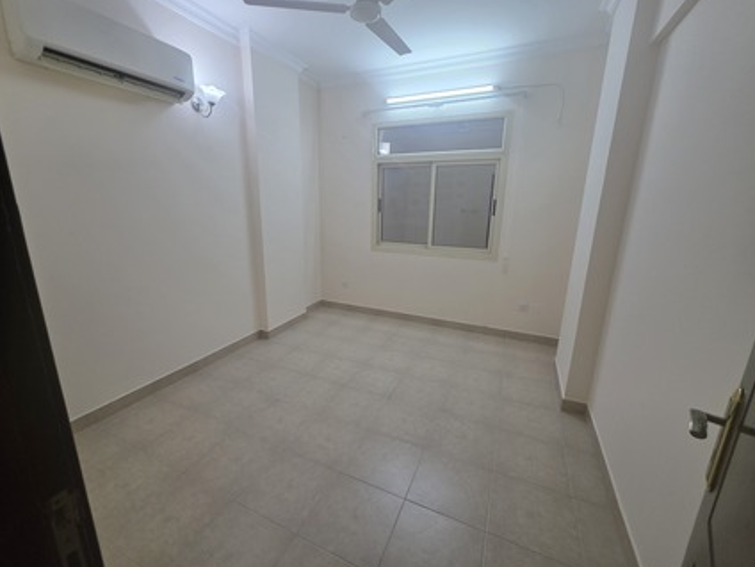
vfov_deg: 85.7
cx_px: 364
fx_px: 305
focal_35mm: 14
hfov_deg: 102.0
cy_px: 281
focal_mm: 2.2
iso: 100
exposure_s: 1/100
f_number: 1.9
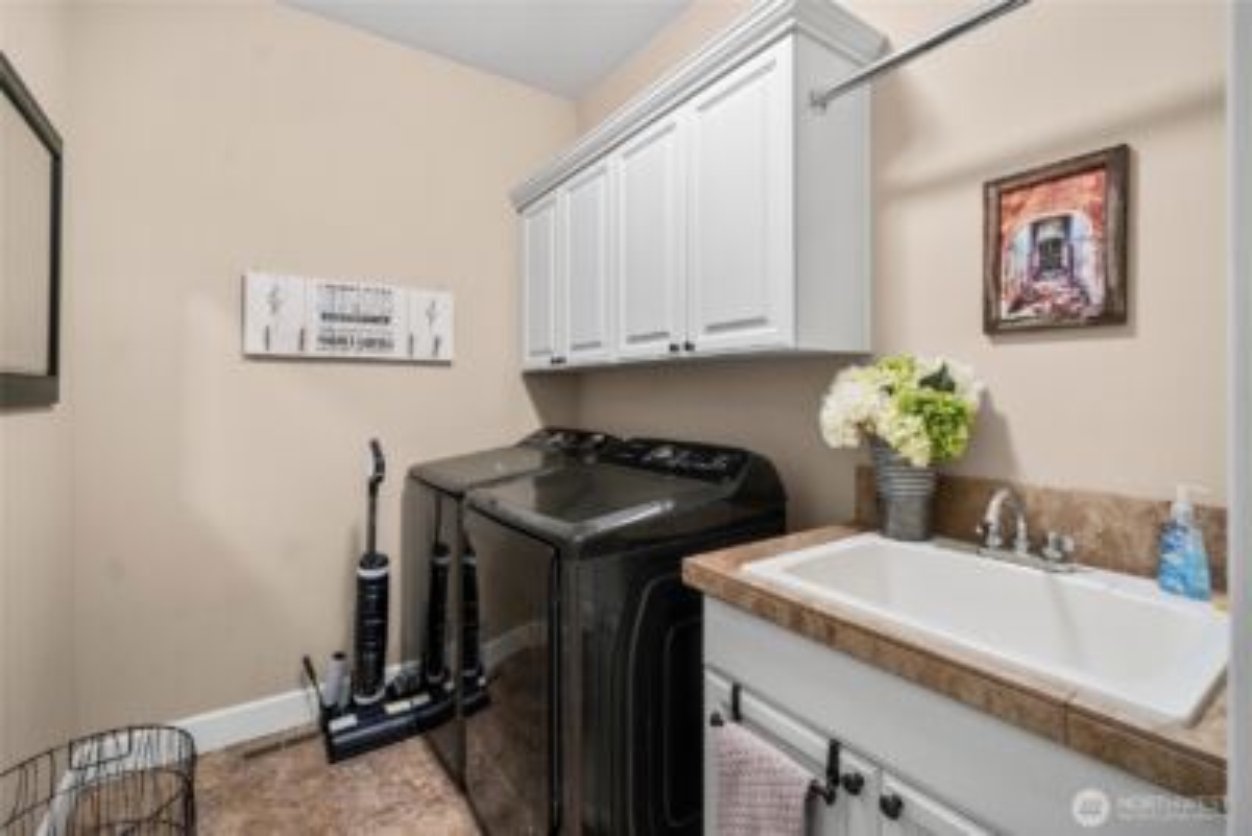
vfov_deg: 77.4
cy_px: 418
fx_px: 522
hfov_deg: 100.4
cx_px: 626
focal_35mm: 15
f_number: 4.5
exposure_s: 1/60
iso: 500
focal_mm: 15
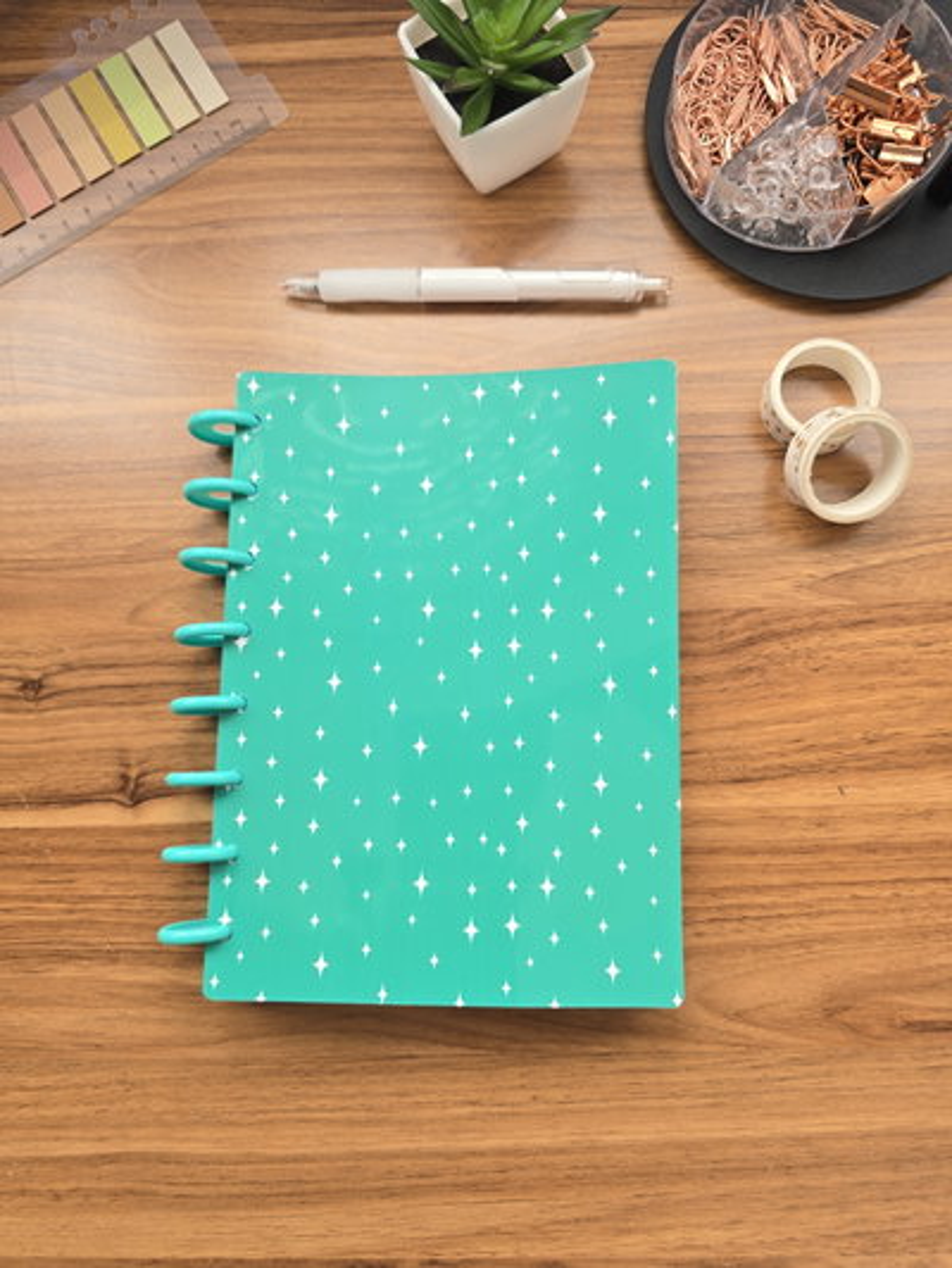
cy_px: 634
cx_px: 476
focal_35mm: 23
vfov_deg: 73.9
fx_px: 843
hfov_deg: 58.9
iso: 32
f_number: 1.7
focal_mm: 6.3
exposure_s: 1/58.6
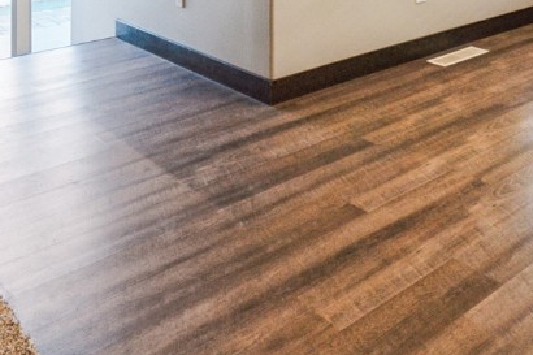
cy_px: -139
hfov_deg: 39.4
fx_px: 666
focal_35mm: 45
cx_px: 510
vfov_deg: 24.8
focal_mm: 16
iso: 500
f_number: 9
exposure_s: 1/30
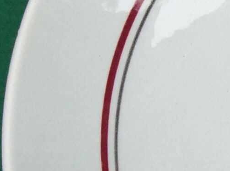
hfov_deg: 11.0
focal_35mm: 166
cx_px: 433
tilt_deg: -76.1
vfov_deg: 8.9
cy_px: 149
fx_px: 1101
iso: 32
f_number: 2.4
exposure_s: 1/794
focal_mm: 3.3
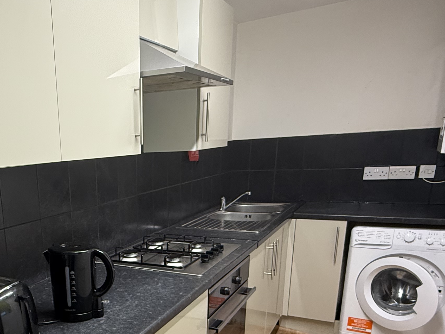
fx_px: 424
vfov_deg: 40.7
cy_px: 278
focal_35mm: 33
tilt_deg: -16.4
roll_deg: +2.8
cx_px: 84
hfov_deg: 51.6
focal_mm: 2.22
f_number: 2.2
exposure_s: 1/50
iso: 250
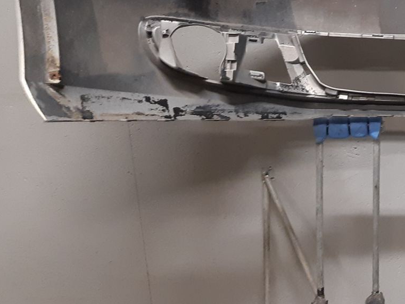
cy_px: 51
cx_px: 500
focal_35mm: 70
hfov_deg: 24.8
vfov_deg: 20.7
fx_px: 819
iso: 200
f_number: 1.7
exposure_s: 1/50
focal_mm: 3.93
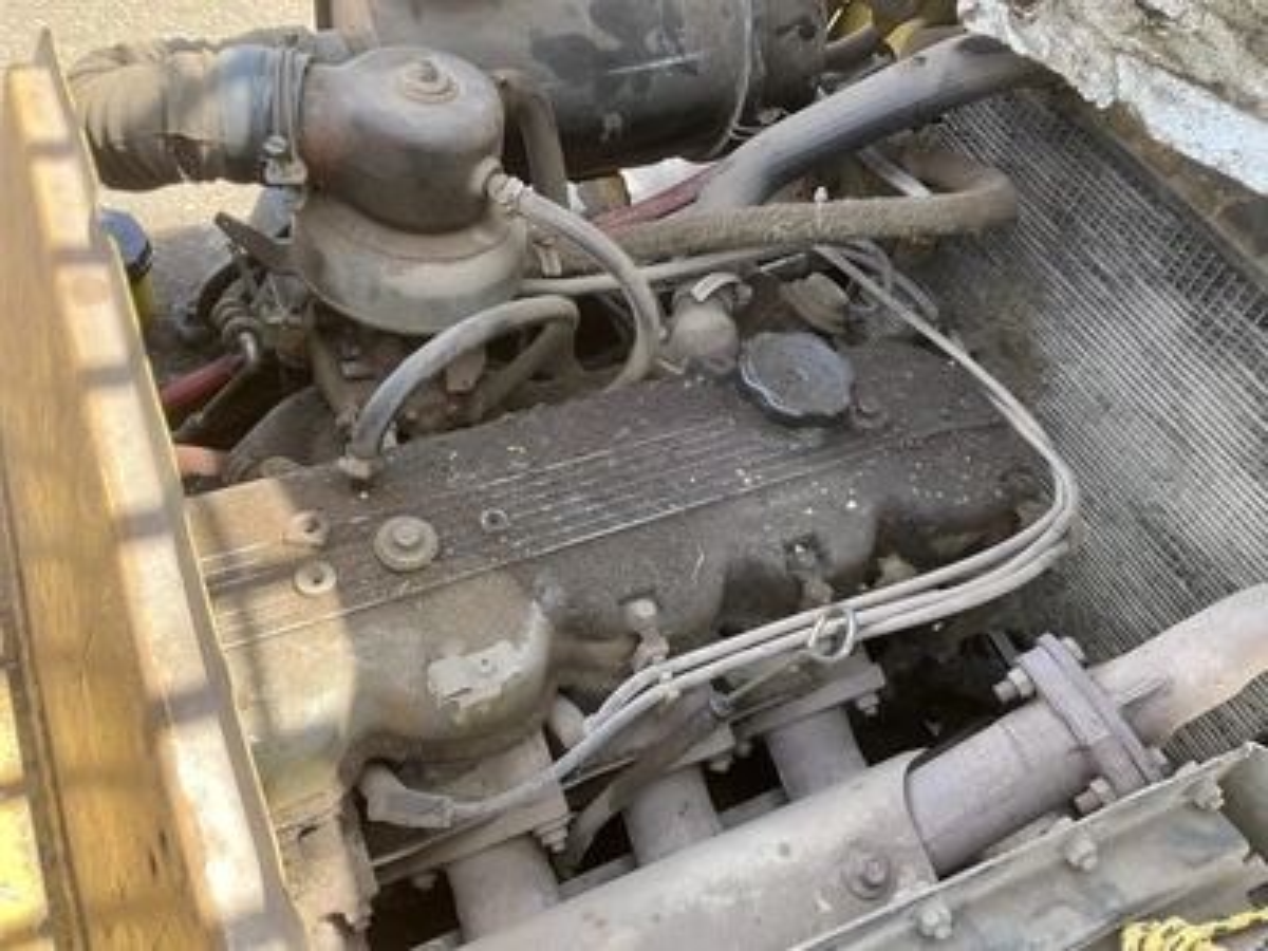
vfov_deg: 48.2
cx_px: 634
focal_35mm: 29
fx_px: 1062
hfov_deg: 61.7
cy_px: 476
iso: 32
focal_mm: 3
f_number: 1.8
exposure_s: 1/132
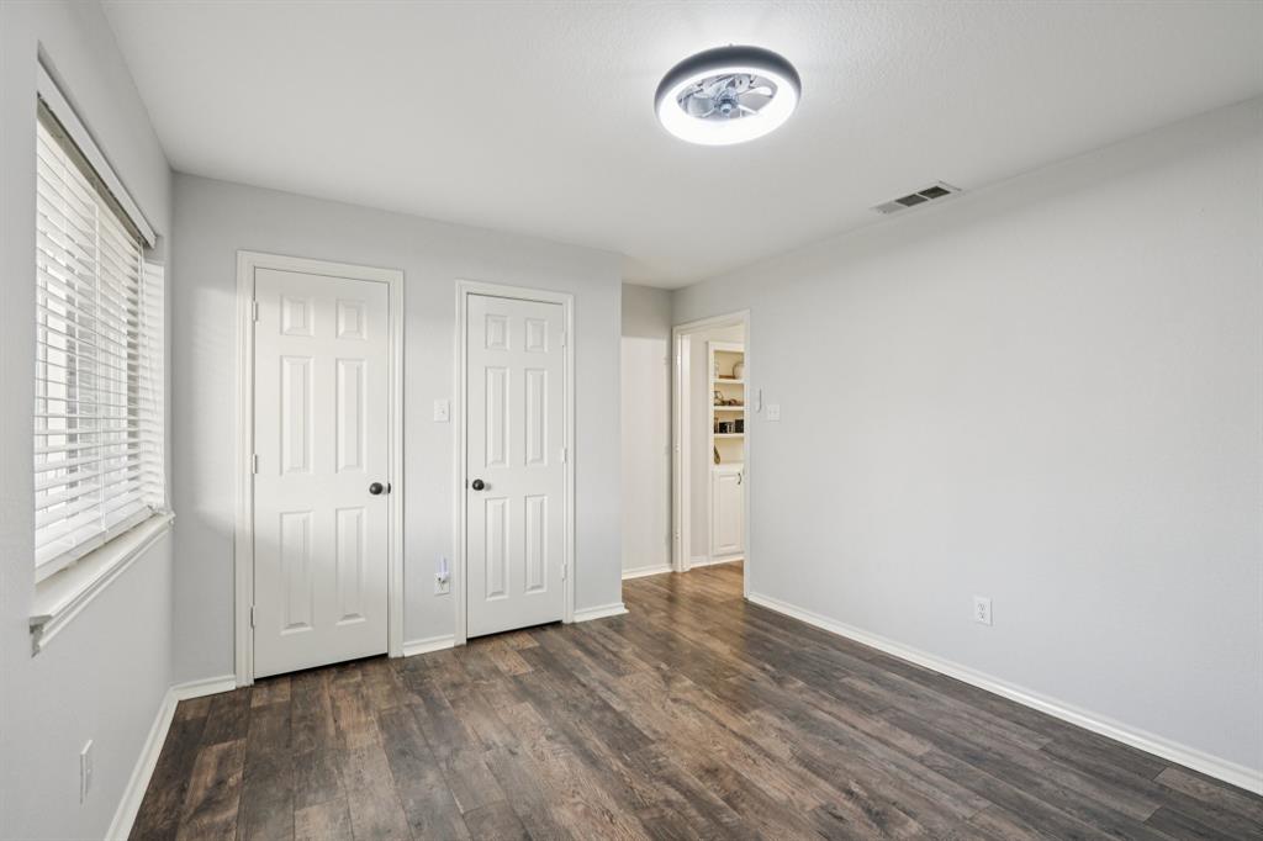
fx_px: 561
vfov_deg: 73.7
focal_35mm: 16
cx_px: 632
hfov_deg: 96.8
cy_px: 420
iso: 400
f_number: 8
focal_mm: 16
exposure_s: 1/10
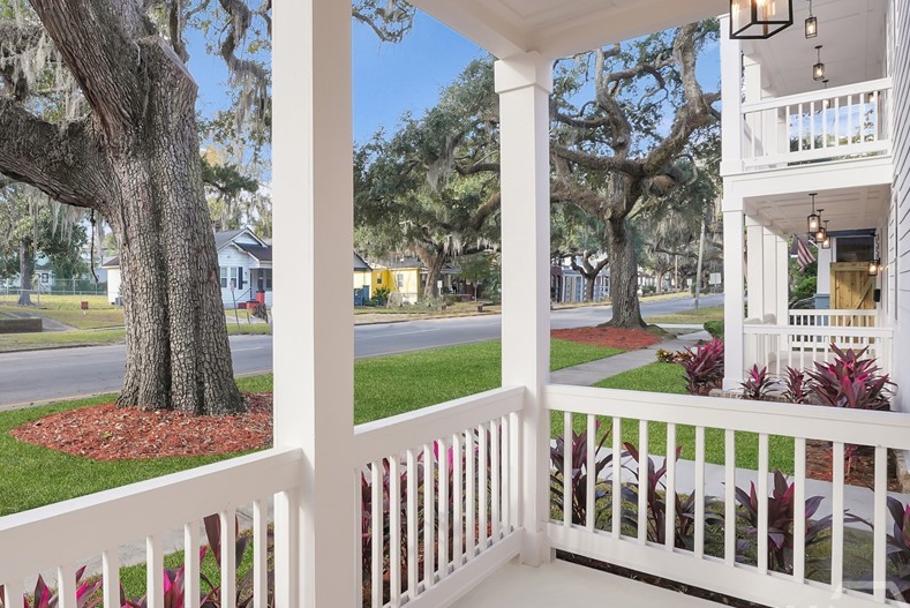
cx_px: 310
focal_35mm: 22
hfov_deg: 76.3
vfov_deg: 57.3
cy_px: 292
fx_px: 556
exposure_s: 1/60
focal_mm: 16
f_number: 9
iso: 320
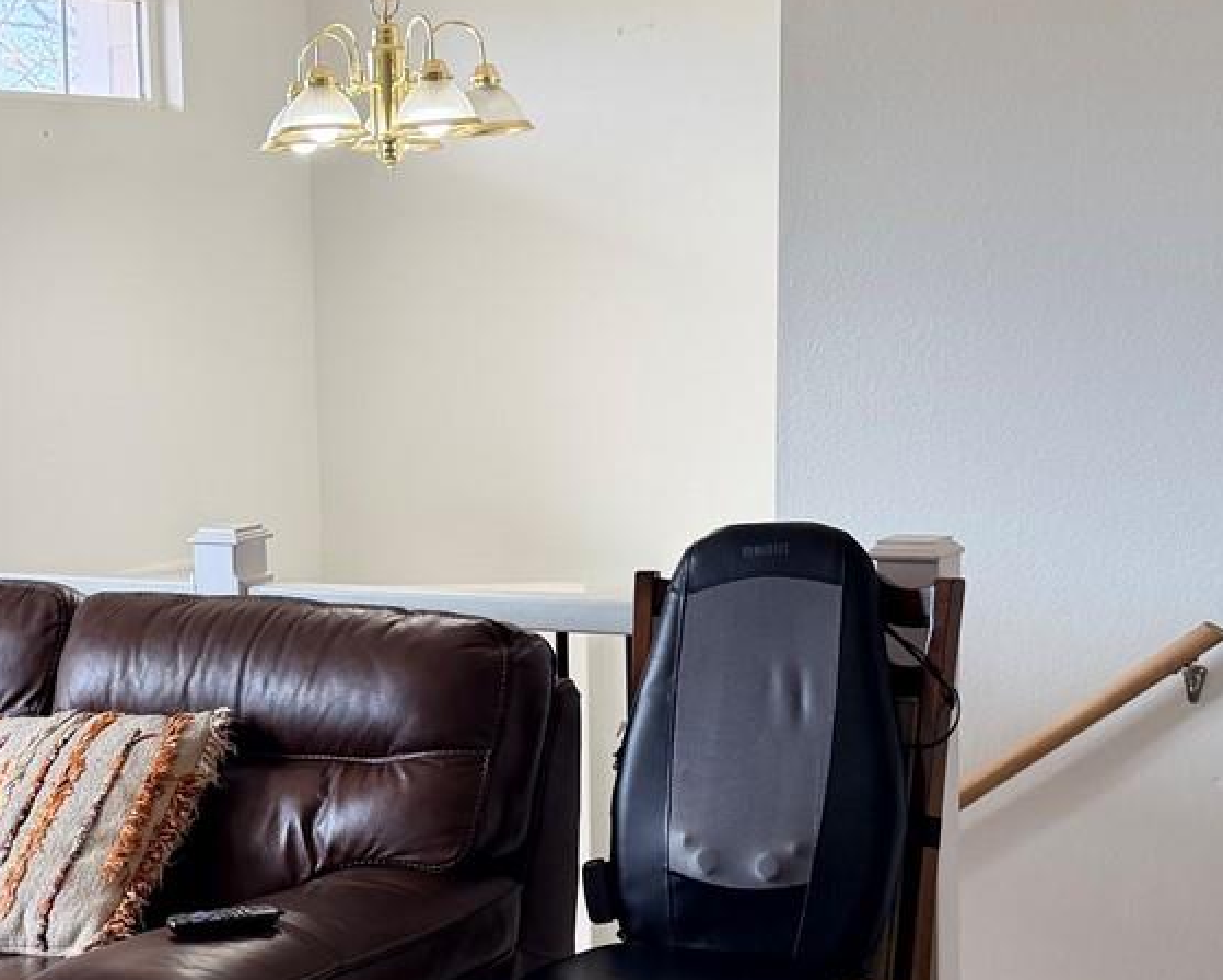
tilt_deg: -9.7
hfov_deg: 27.7
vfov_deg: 22.7
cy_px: 707
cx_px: 230
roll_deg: +3.2
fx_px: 2427
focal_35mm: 67
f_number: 1.78
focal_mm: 6.76
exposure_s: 1/206
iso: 125
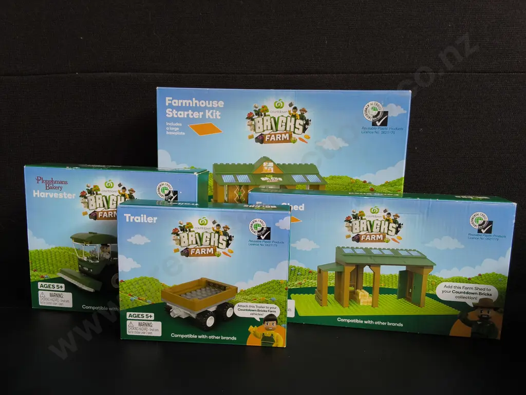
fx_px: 410
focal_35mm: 27
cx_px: 263
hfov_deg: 65.3
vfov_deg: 51.4
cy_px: 198
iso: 32
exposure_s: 1/120
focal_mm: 2.87
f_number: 2
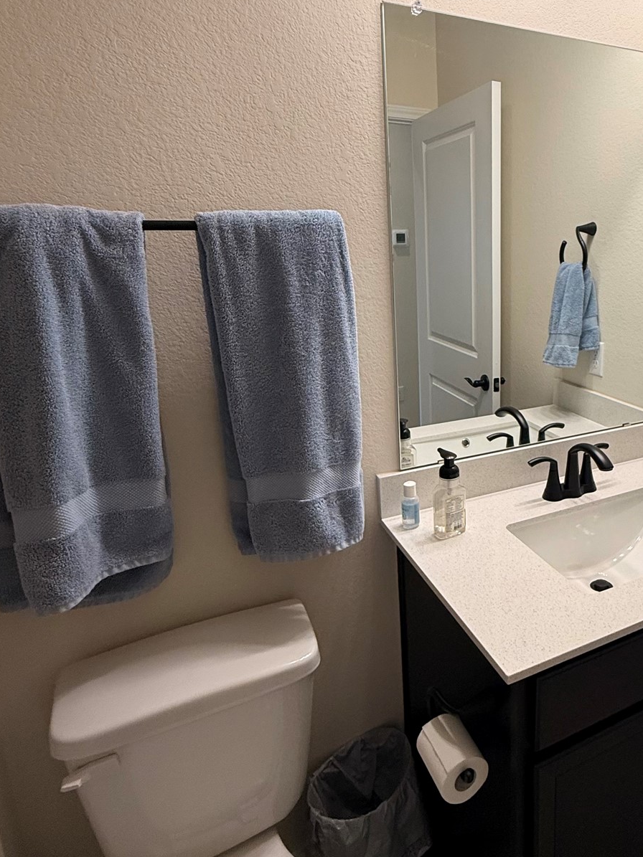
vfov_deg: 71.3
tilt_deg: -13.1
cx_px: 490
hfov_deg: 53.9
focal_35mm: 24
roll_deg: -0.3
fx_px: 595
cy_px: 376
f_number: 2.2
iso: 125
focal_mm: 2.22
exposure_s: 1/120
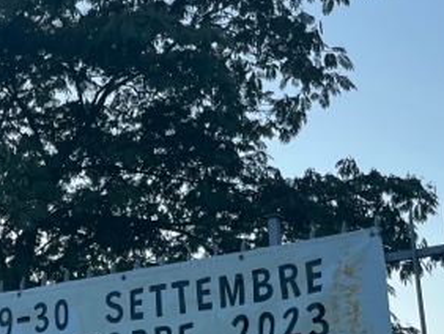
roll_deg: -2.3
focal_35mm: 59
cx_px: -41
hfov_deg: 29.5
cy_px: 343
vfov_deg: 23.7
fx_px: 757
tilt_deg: +18.7
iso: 50
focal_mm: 5.1
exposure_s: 1/1923
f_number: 1.6
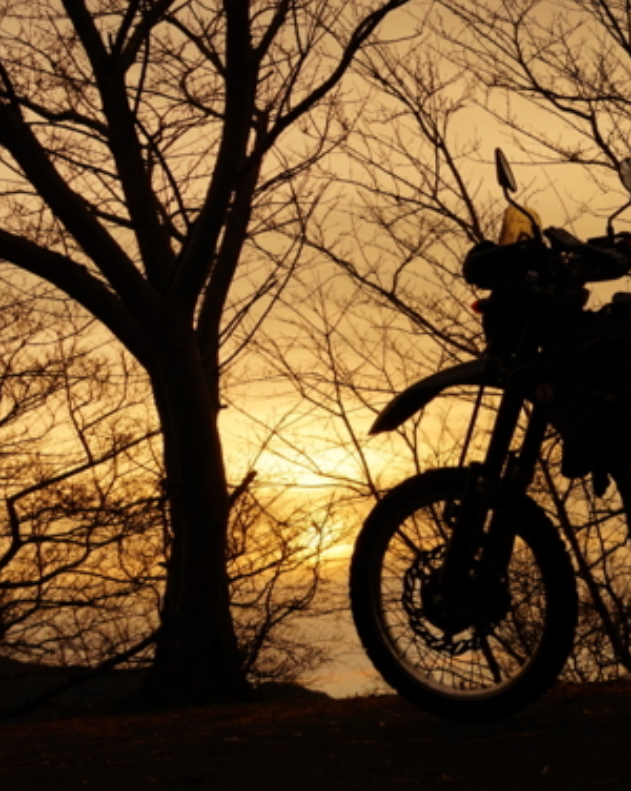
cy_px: 334
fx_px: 1356
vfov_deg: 32.5
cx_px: 709
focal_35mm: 58
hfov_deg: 24.3
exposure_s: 1/125
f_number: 11
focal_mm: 29
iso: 100
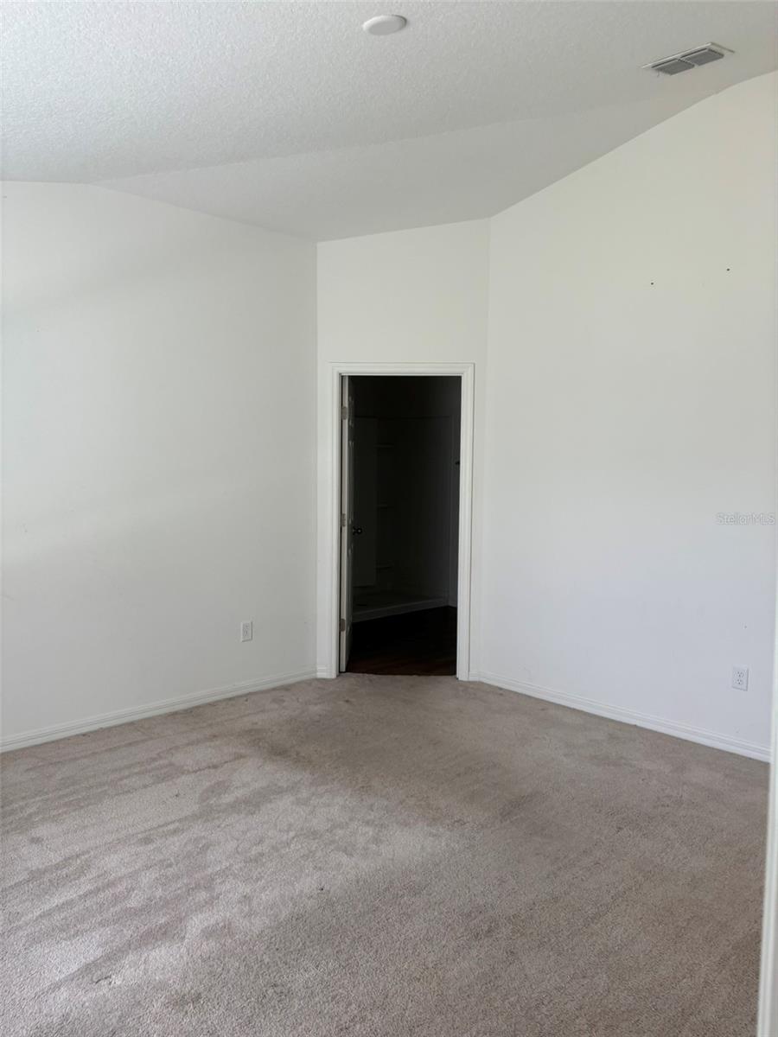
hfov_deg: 53.1
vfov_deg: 67.3
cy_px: 518
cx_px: 389
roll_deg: -1.8
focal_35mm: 26
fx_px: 779
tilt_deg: -4.5
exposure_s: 1/60
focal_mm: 5.96
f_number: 1.6
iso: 64
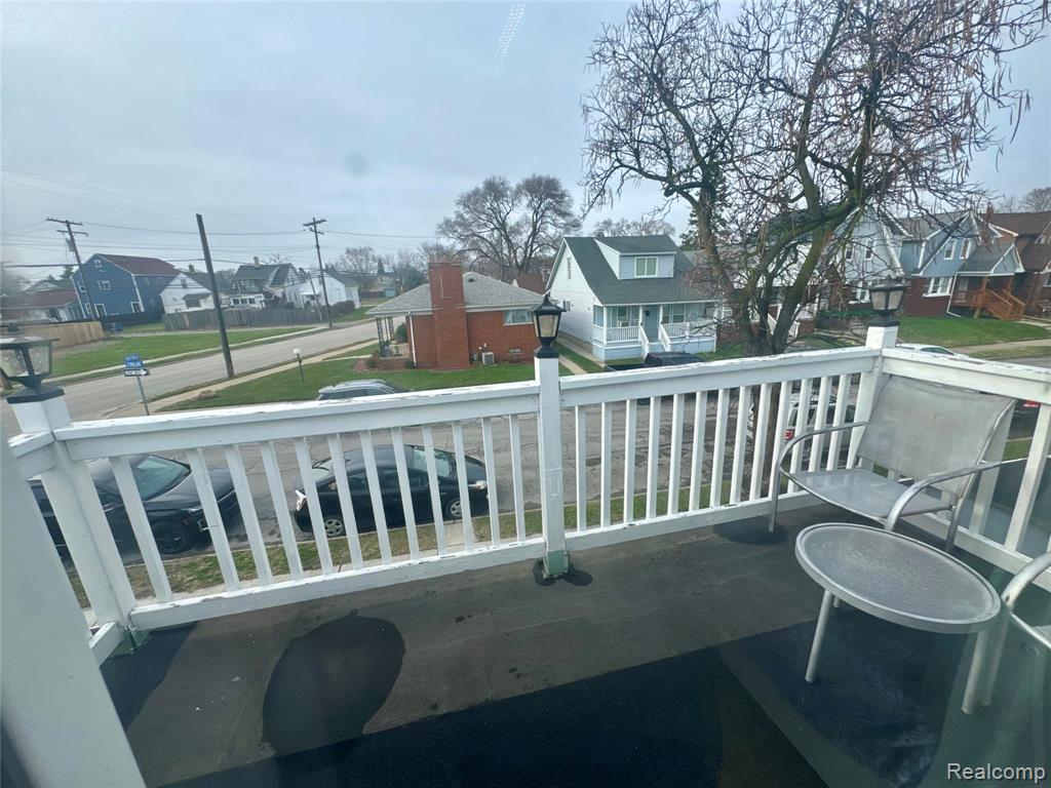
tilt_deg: -16.1
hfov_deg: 102.1
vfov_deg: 85.7
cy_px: 394
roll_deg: +2.5
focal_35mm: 14
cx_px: 526
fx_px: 425
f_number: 2.2
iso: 40
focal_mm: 2.22
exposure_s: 1/812
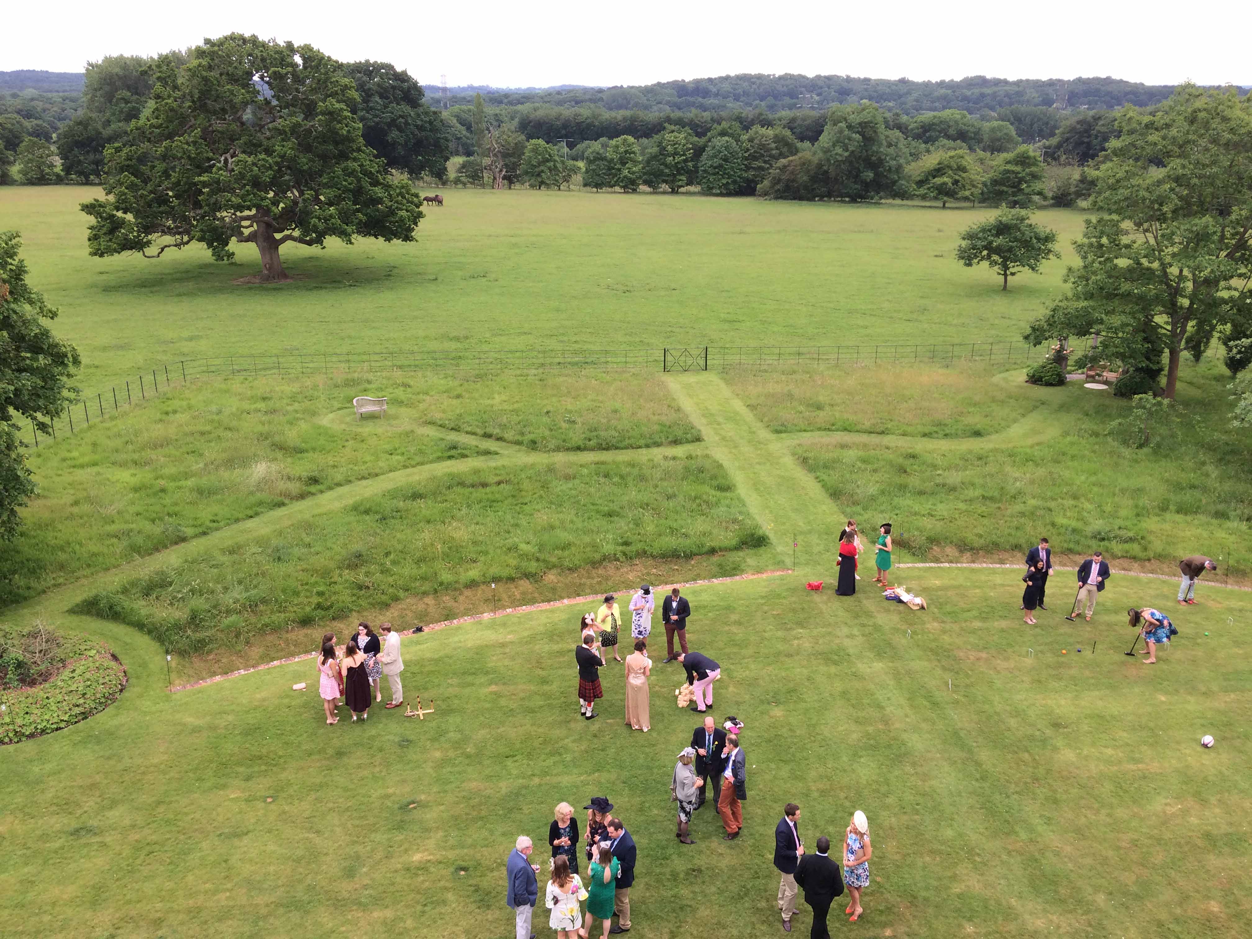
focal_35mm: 28
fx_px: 1013
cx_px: 626
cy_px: 470
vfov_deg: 49.7
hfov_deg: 63.4
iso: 20
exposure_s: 1/297
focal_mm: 3.99
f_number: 1.8
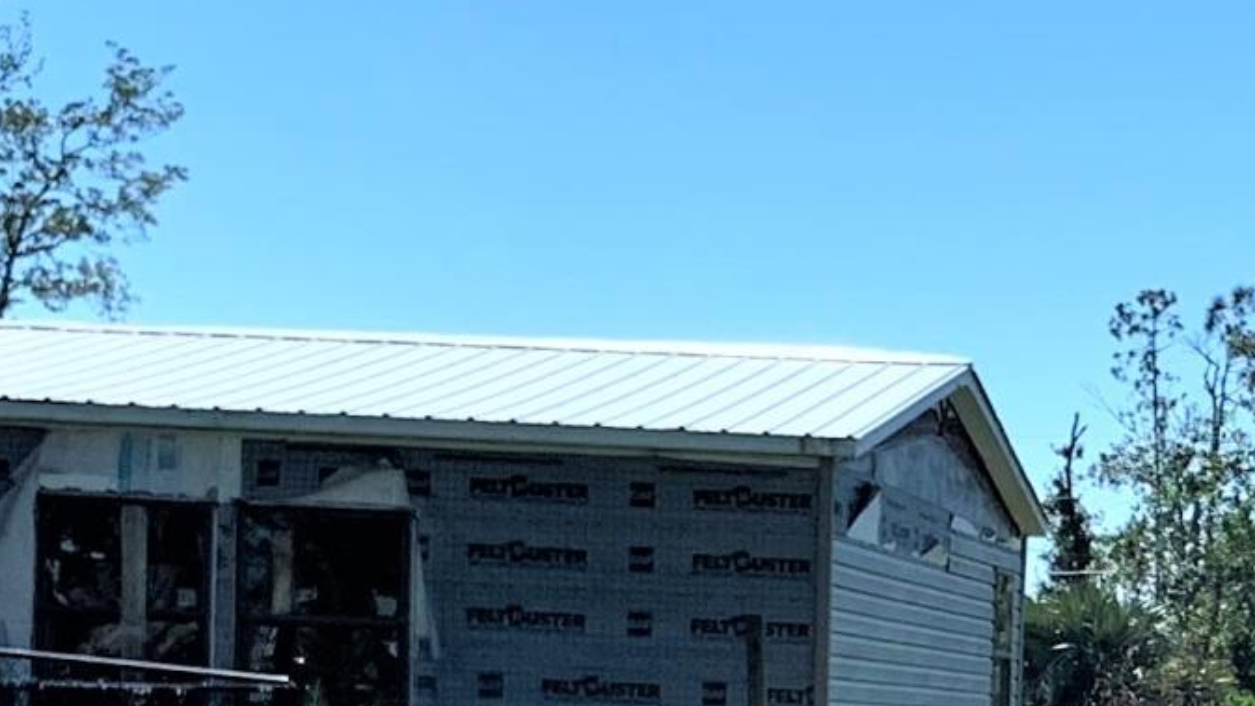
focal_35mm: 126
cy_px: 1011
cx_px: 1594
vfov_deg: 9.4
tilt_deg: -3.4
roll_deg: -1.9
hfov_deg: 16.2
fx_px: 4193
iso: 25
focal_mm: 4.25
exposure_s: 1/3086
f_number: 1.8
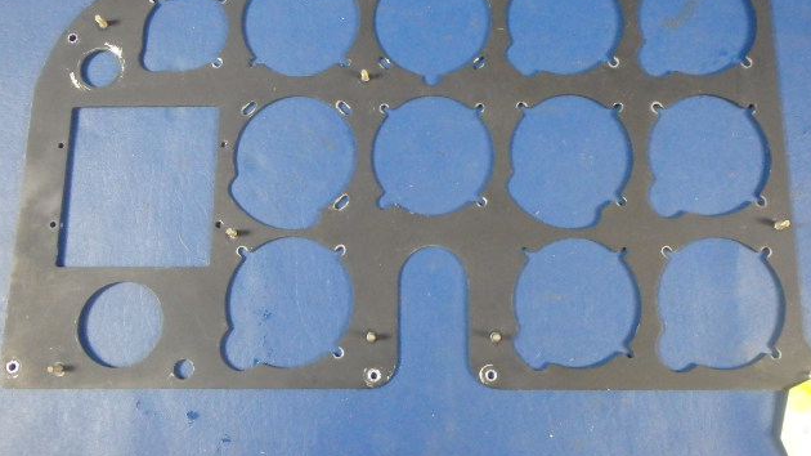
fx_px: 666
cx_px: 411
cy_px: 192
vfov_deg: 37.7
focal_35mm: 31
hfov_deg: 62.6
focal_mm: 5
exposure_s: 1/30
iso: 1600
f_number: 3.9
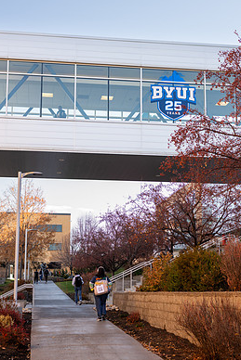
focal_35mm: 58
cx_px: 121
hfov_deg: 23.4
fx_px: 582
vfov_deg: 34.5
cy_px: 189
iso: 100
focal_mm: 50
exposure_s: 1/250
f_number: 3.2
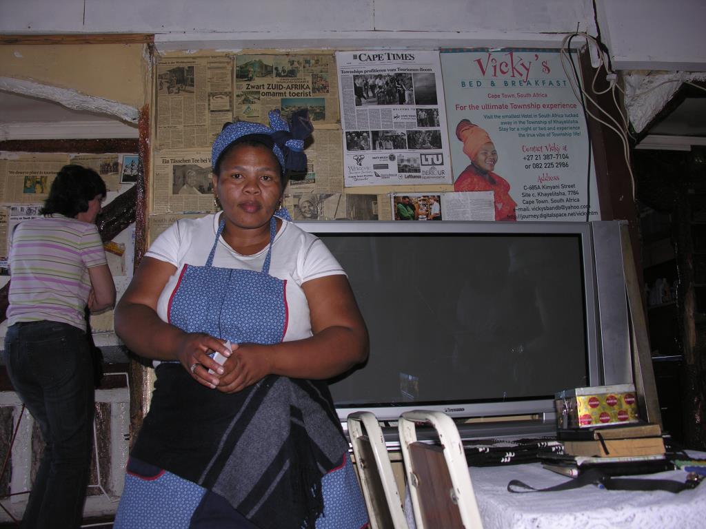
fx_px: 714
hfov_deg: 52.6
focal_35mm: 35
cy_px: 264
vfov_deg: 40.7
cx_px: 353
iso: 50
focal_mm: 8.9
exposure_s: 1/60.1
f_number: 2.8
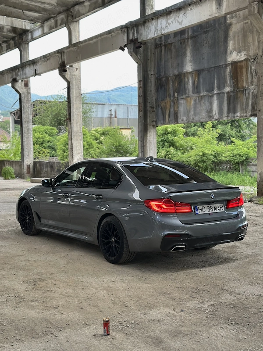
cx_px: 132
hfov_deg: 30.3
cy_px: 176
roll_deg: +0.5
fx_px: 486
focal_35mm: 48
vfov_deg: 39.7
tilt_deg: -2.2
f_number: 1.78
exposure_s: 1/121
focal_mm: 6.86
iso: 100
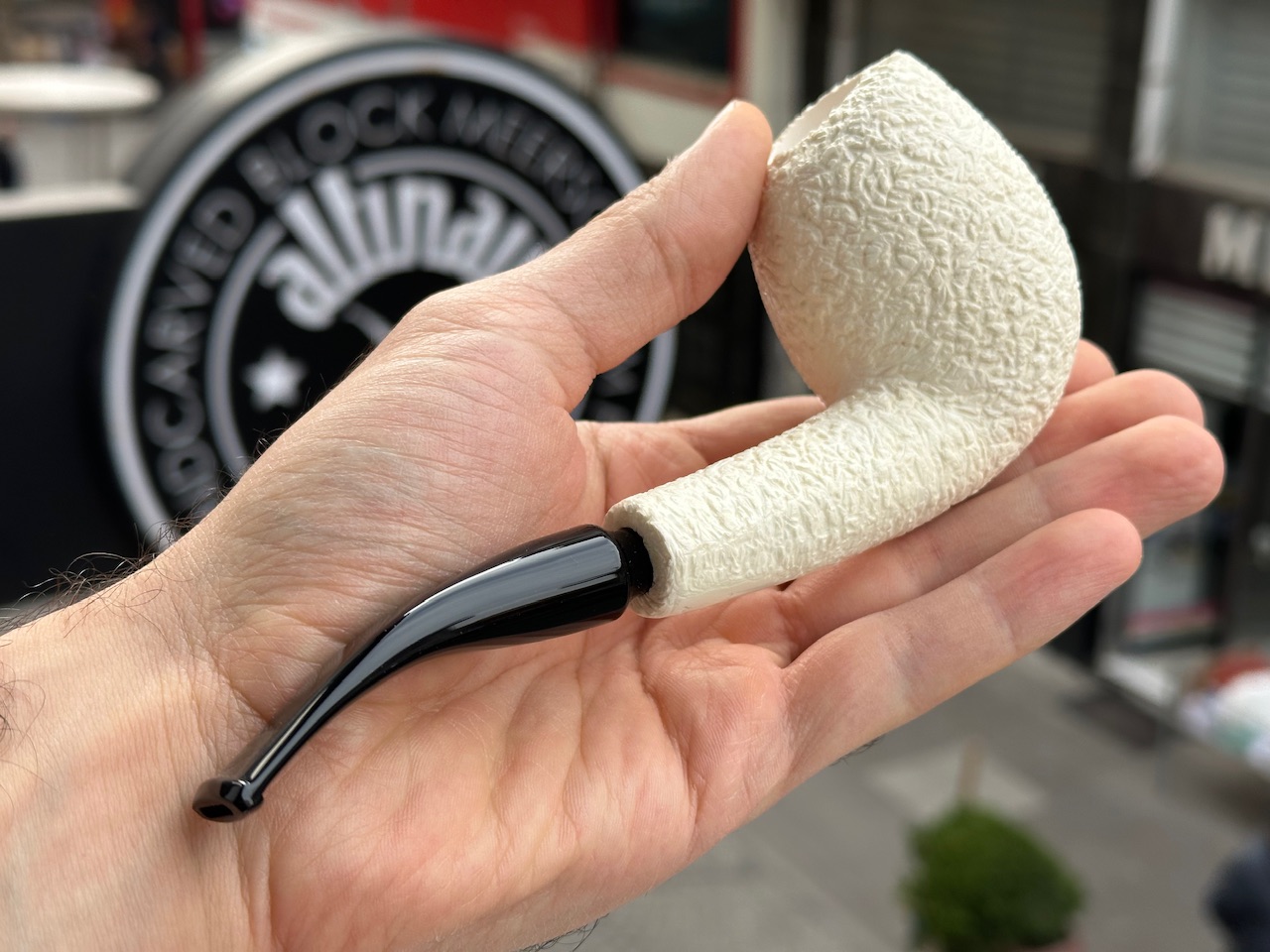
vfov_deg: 30.3
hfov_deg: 39.7
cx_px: 635
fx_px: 1761
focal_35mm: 48
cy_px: 476
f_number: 1.78
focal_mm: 6.86
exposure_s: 1/785
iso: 64
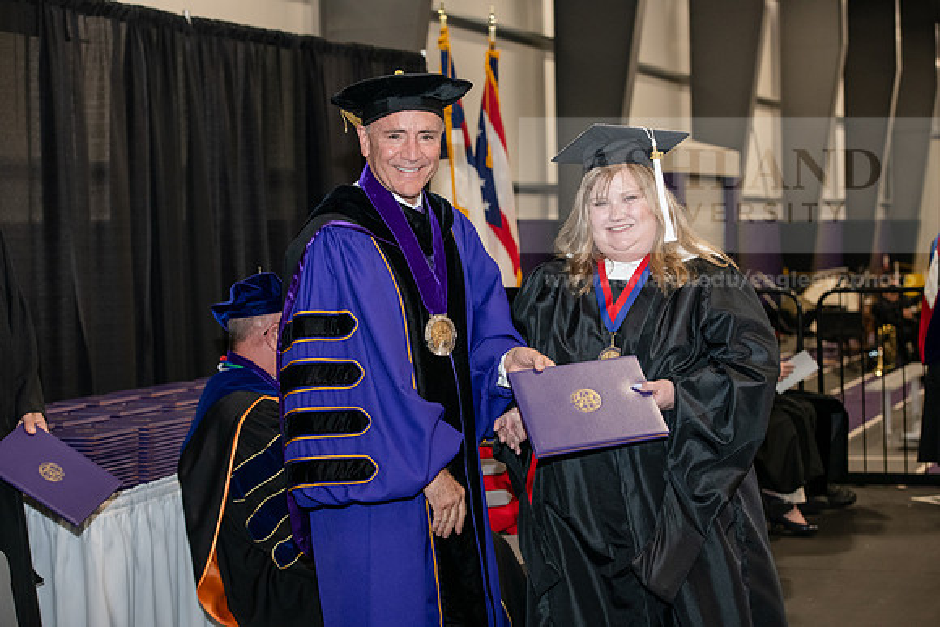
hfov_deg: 28.8
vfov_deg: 19.5
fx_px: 1828
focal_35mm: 70
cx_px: 470
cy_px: 314
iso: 2500
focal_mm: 70
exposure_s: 1/200
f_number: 5
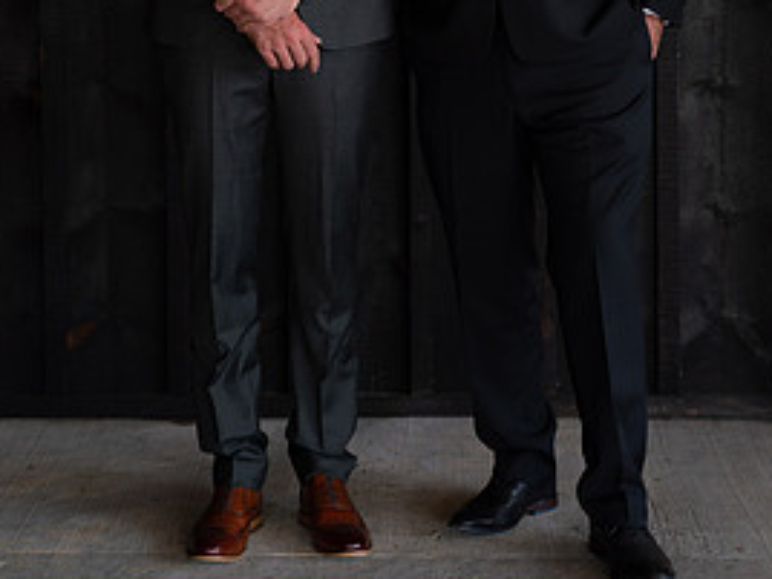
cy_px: -52
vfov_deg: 12.9
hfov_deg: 17.4
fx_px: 2520
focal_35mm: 113
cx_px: 389
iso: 400
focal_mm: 70
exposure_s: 1/400
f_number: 3.2
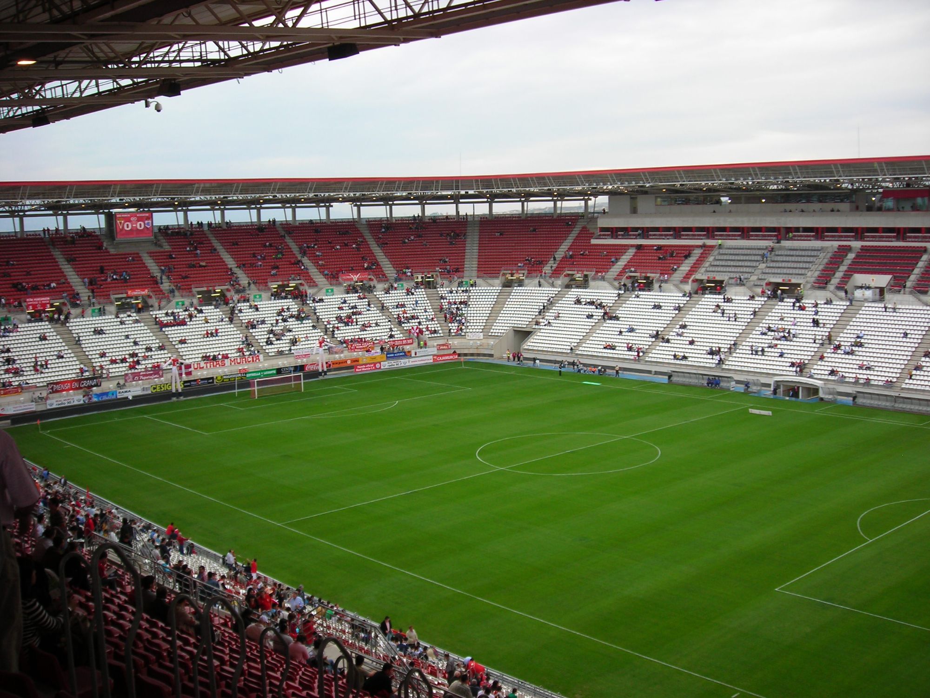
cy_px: 349
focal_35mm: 38
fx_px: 1021
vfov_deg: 37.7
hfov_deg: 49.0
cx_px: 465
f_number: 3.2
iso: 50
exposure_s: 1/83.4
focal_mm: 6.3
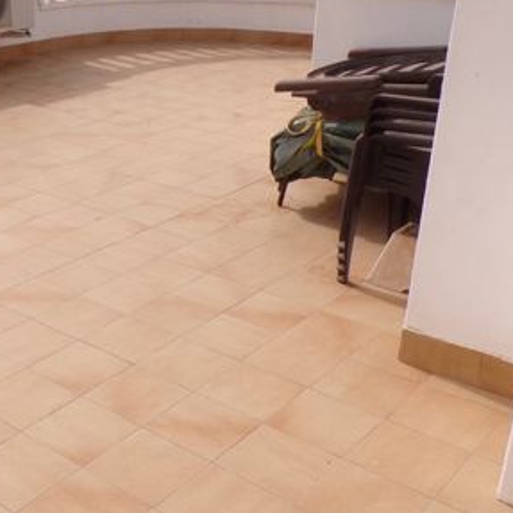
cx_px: 65
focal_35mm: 52
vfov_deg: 32.8
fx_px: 872
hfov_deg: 31.5
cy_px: 227
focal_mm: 4.3
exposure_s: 1/480
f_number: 5.8
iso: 80
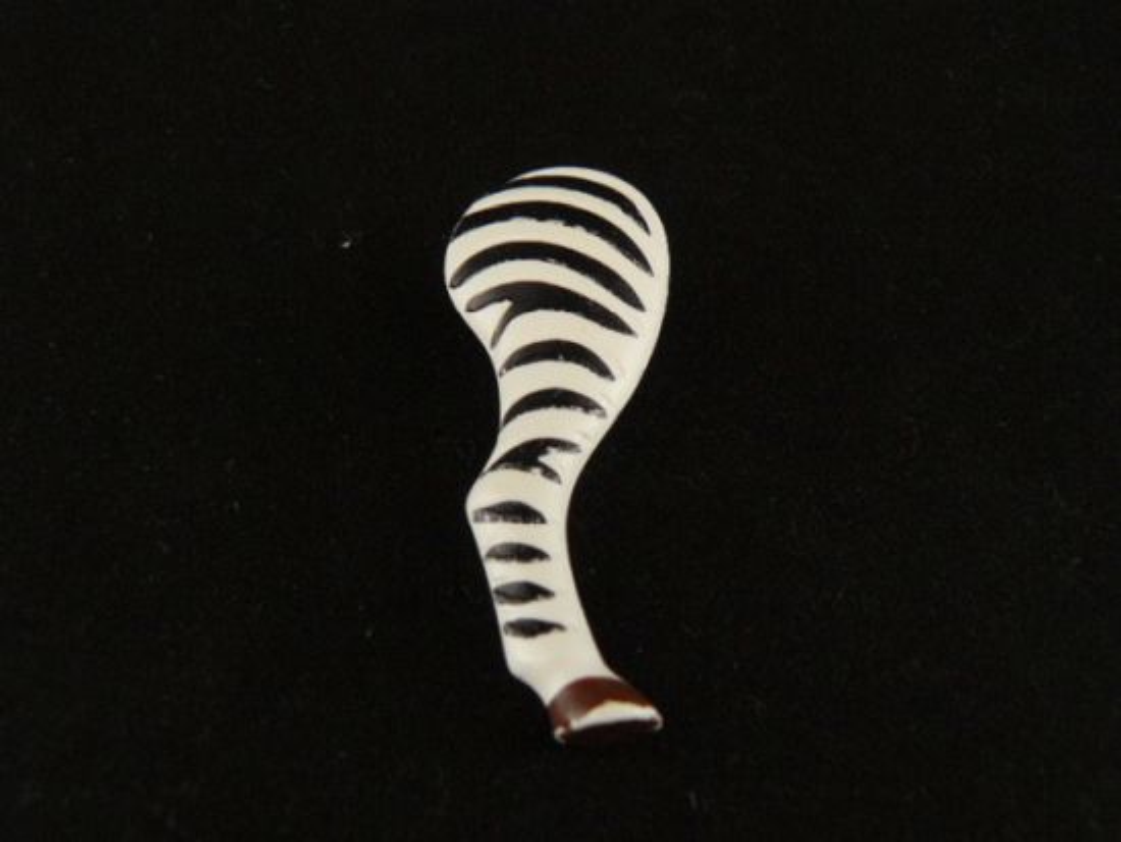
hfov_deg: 51.3
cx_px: 560
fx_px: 1166
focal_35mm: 36
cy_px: 421
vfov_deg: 39.7
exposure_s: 1/15
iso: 200
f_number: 4
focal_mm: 6
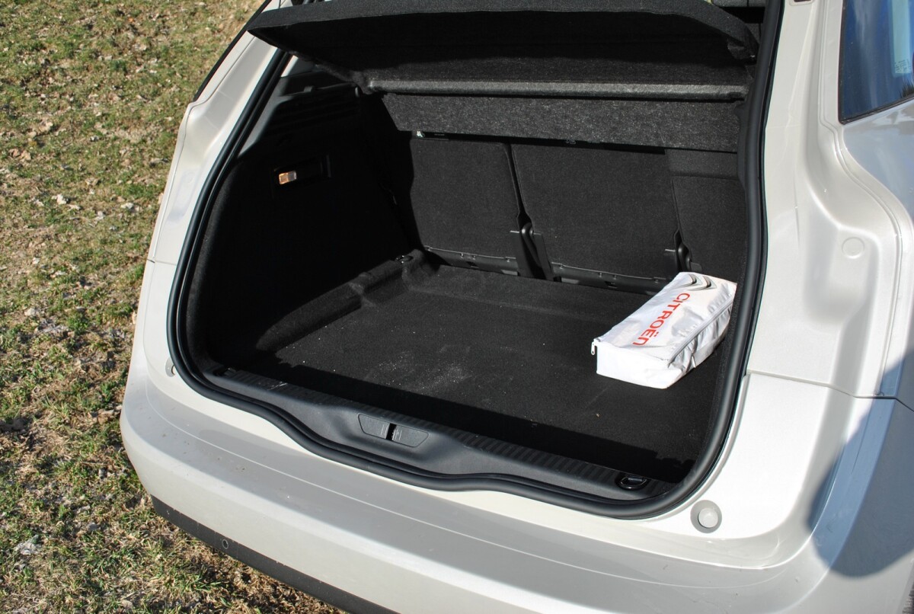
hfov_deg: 57.1
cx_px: 457
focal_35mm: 33
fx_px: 840
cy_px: 307
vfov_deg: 40.2
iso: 100
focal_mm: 22
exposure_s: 1/200
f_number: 7.1
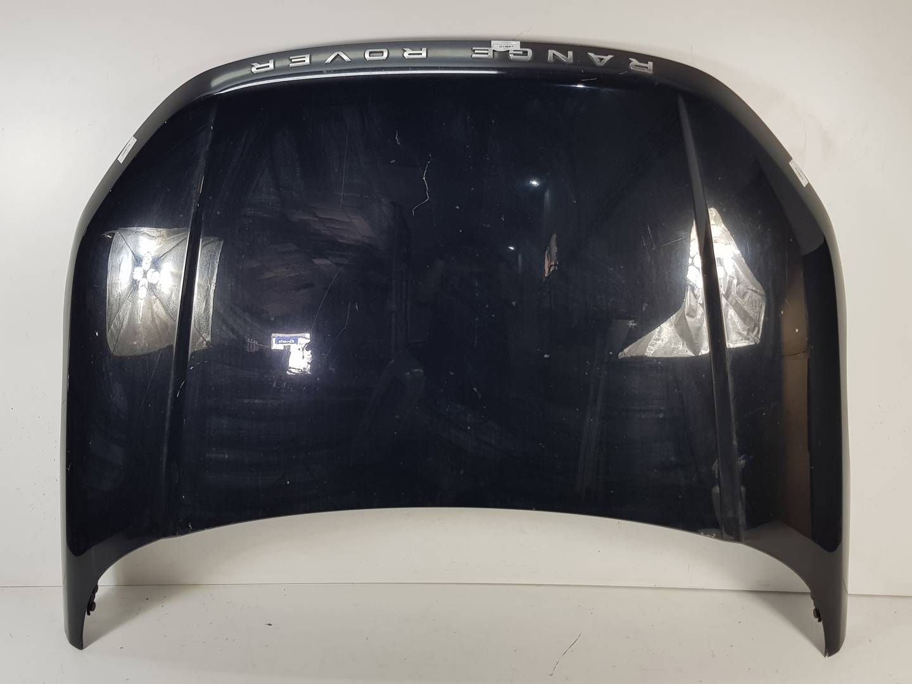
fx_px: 685
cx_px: 456
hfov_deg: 67.3
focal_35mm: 26
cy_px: 342
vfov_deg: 53.1
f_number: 1.7
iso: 50
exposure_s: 1/100
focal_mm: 4.2
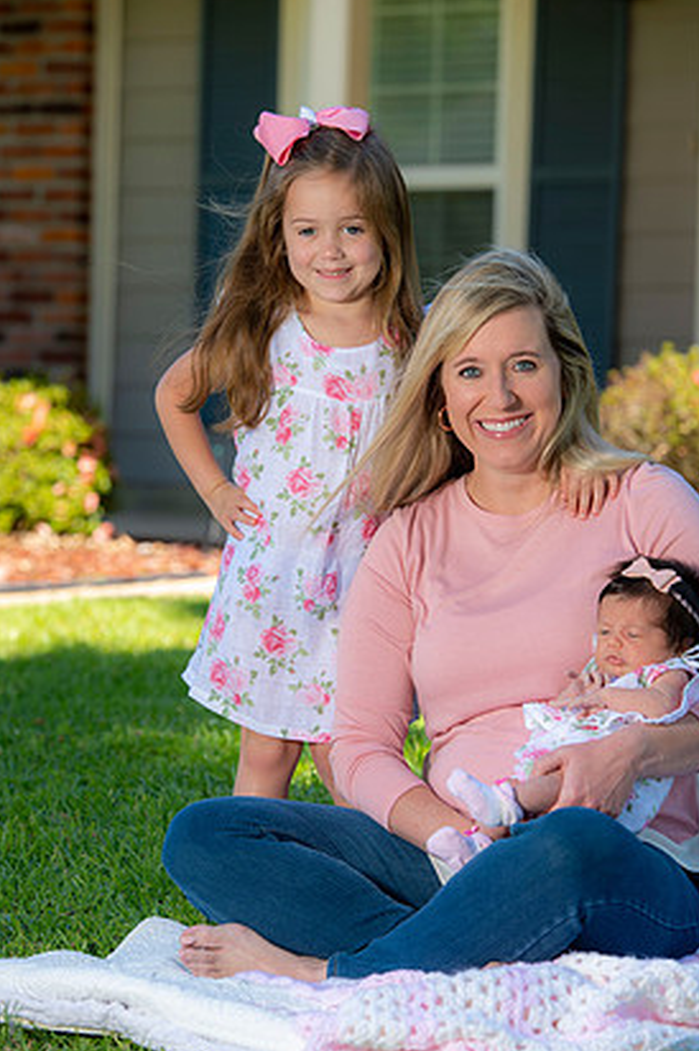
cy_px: 533
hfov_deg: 9.6
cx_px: 371
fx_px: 4142
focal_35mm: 142
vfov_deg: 14.5
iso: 100
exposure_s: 1/160
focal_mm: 130
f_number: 5.6
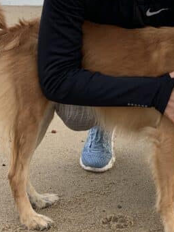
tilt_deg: -6.3
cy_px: 17
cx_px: 160
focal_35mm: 78
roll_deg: +4.5
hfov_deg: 18.6
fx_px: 522
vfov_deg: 24.2
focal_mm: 4.25
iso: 25
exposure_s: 1/355
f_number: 1.8
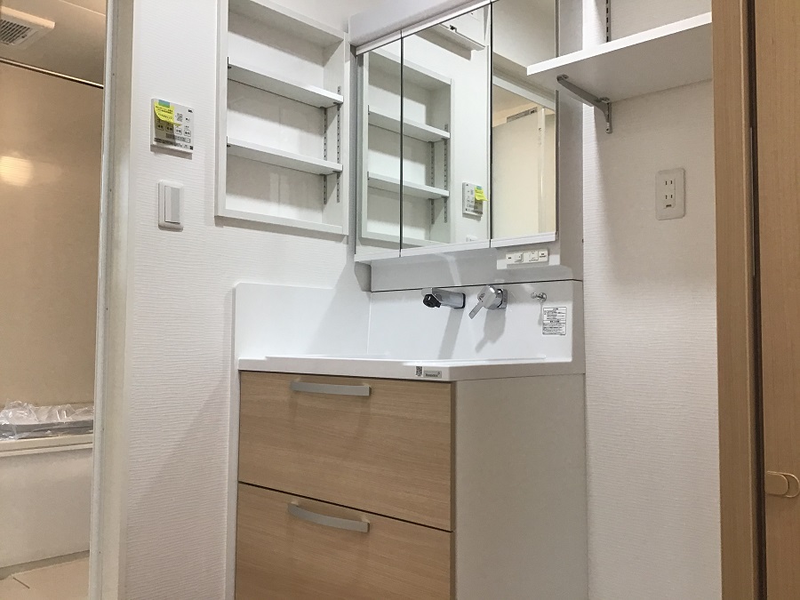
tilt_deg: +2.2
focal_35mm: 31
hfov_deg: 58.4
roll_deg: +0.0
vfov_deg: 45.4
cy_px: 300
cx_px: 400
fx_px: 716
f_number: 2.4
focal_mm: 3.3
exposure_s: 1/30
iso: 64
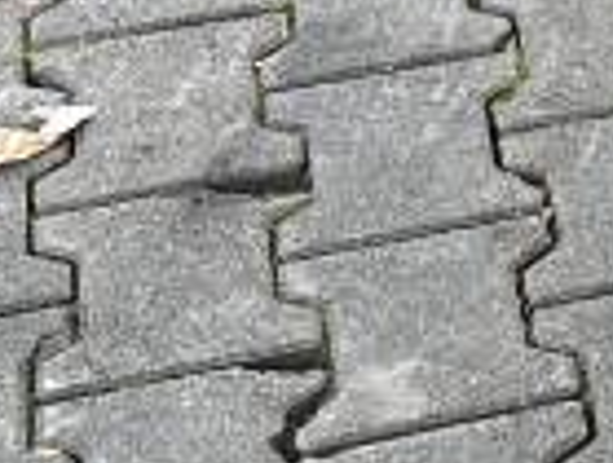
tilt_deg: -40.5
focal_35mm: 191
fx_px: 3391
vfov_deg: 7.8
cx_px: 1874
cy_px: 441
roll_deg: +0.6
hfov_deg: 8.5
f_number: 1.5
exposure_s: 1/215
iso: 40
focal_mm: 5.7
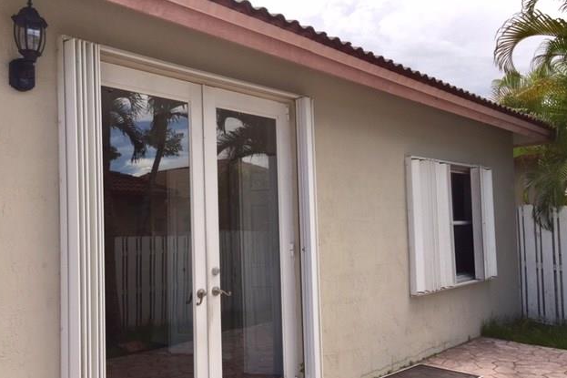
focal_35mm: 31
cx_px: 280
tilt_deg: +1.7
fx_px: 488
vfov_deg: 42.2
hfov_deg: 60.3
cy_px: 217
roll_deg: +1.1
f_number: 2.2
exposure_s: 1/732
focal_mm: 4.15
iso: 32
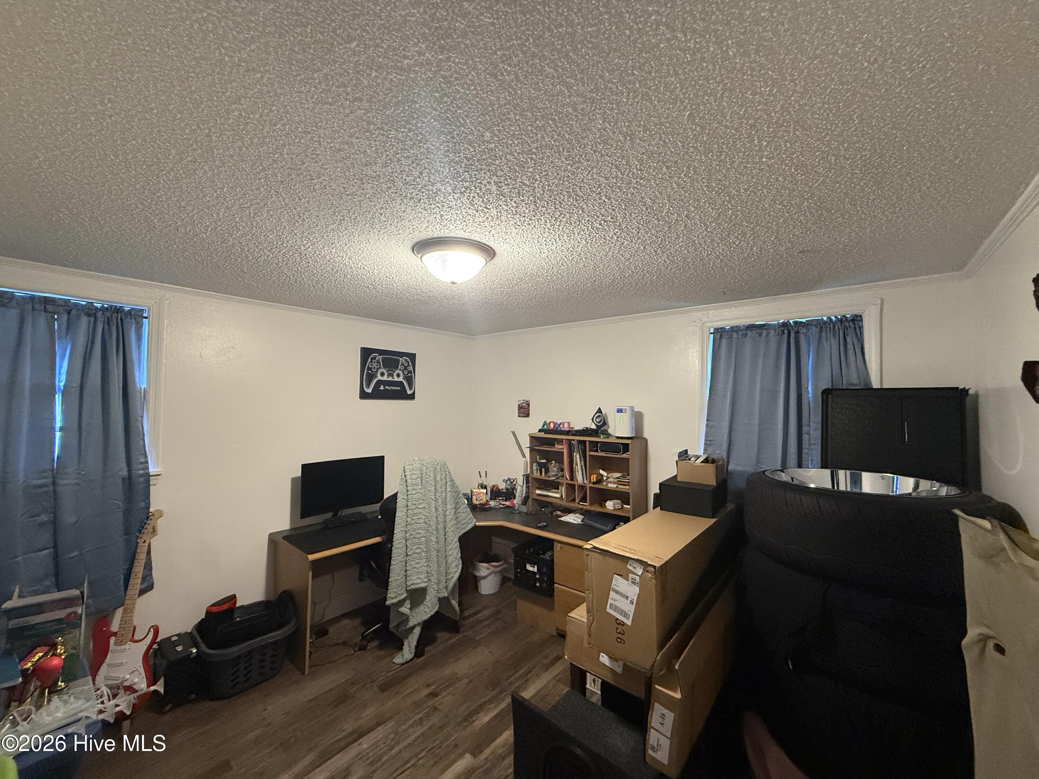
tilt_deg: +1.3
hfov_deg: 102.1
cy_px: 390
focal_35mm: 14
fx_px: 420
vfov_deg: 85.7
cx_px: 520
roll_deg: -1.2
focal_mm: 2.22
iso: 500
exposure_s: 1/60
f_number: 2.2
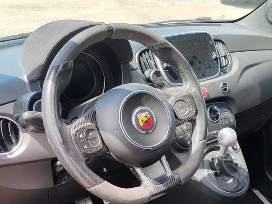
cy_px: 167
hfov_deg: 38.4
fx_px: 385
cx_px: 181
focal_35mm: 49
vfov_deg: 29.0
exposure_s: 1/140
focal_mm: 6.12
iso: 50
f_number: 1.9
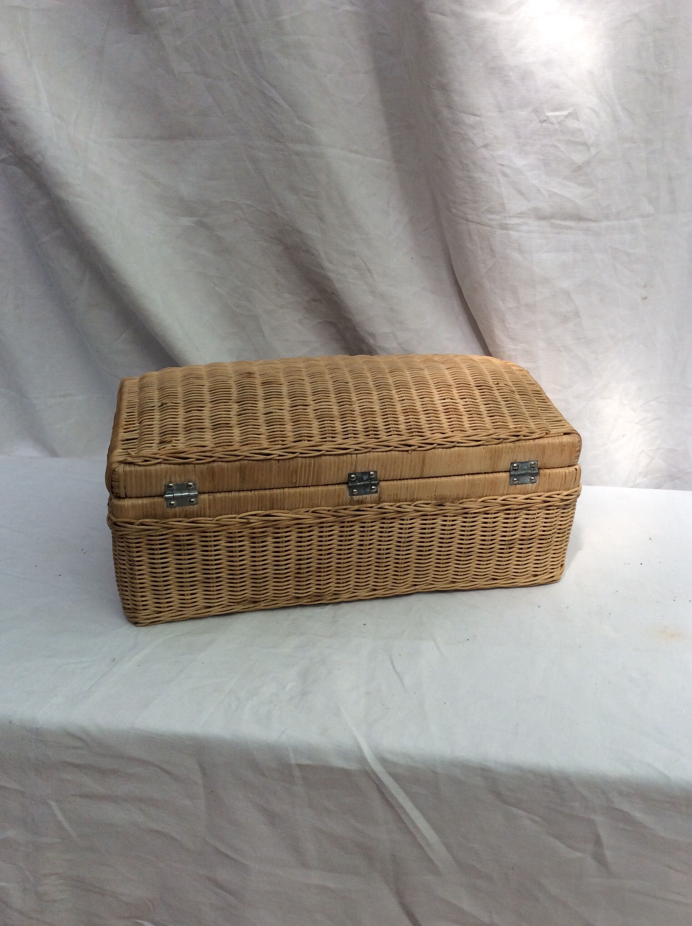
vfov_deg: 56.9
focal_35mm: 32
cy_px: 463
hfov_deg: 44.1
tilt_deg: -21.1
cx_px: 346
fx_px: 855
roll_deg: -0.4
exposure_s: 1/225
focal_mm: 3.3
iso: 32
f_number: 2.4
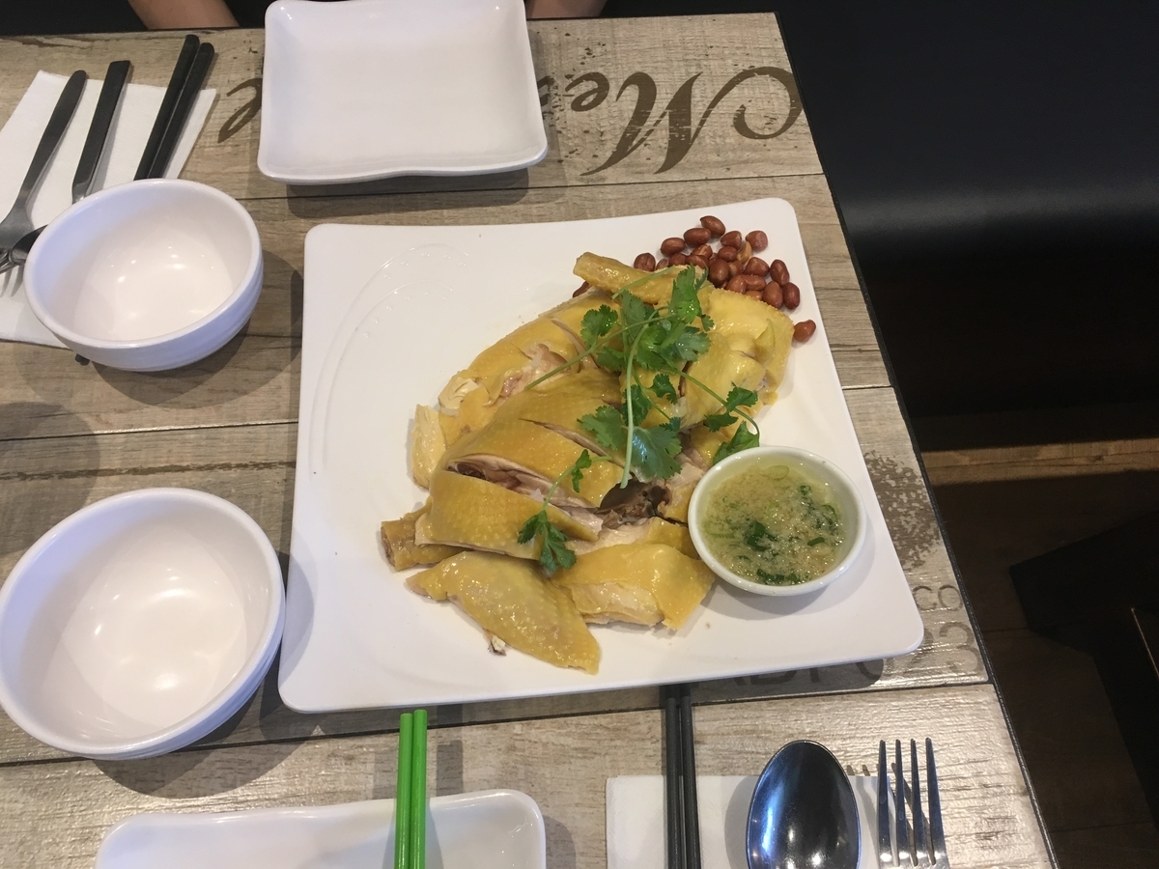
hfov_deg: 61.7
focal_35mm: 29
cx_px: 580
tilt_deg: -57.6
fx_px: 971
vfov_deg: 48.2
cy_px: 434
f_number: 2.2
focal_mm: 4.15
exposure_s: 1/30
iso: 80
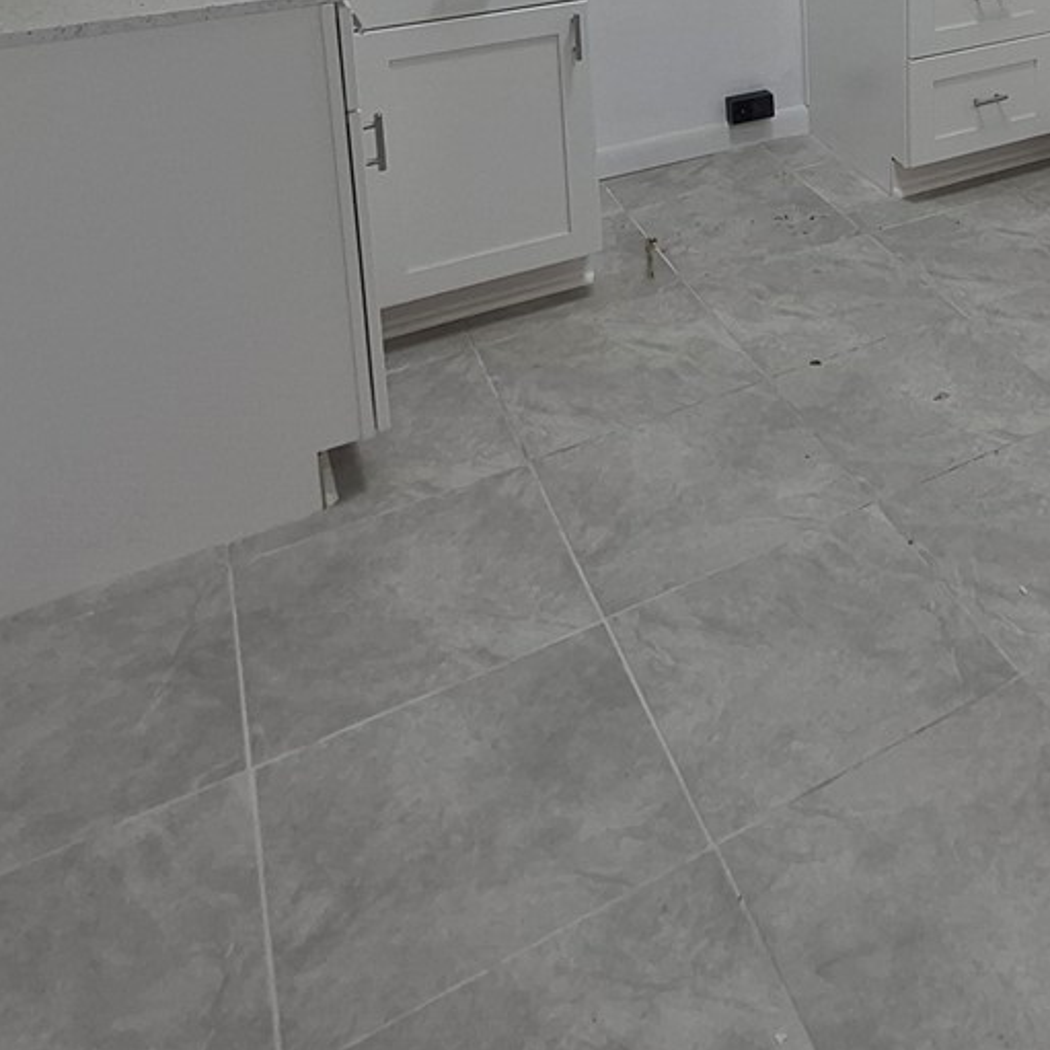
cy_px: -125
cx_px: 1066
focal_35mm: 36
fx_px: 1235
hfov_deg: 40.0
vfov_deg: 37.8
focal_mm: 1.74
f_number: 2.2
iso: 80
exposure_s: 1/120
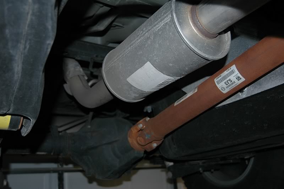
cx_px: 142
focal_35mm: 36
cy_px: 94
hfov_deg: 53.2
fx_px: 284
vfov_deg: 36.8
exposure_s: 1/60
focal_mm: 24
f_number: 4.2
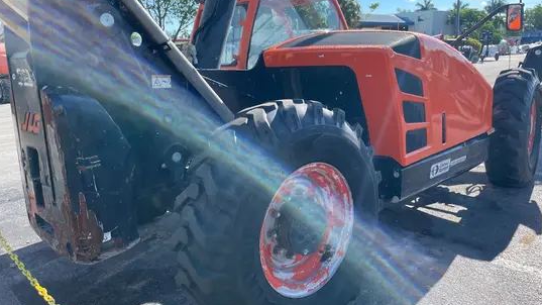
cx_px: 272
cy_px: 137
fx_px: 417
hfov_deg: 66.1
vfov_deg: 40.1
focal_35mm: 29
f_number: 1.6
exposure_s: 1/1319
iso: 50
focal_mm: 4.2
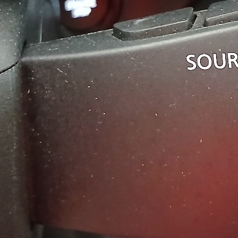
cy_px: 12
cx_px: 162
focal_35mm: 93
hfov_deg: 18.6
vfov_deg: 18.3
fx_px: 723
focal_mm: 3.98
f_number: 1.8
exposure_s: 1/16.7
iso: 800
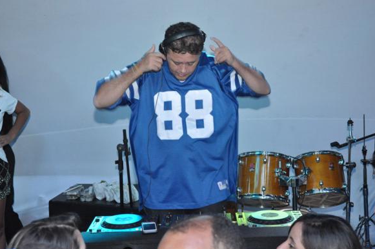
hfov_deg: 29.5
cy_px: 126
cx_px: 188
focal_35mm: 69
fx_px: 713
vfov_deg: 19.8
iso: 2500
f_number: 8
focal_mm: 45
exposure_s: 1/60
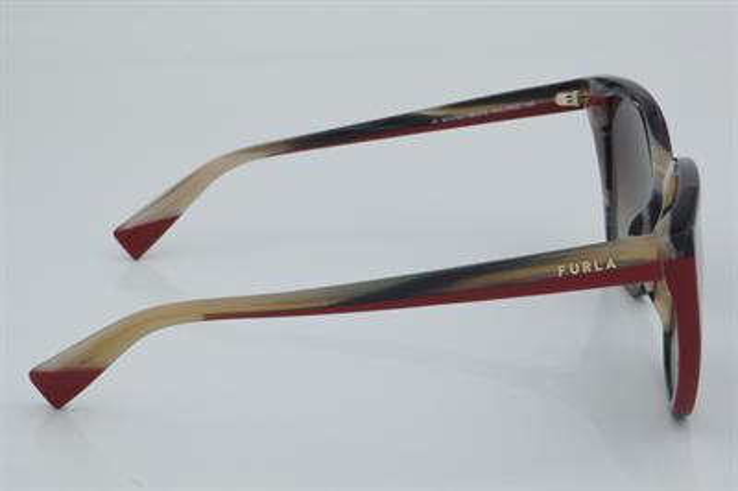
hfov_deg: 27.0
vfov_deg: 18.2
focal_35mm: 75
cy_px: 246
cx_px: 369
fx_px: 1536
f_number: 32
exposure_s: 1/4
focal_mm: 50
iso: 100
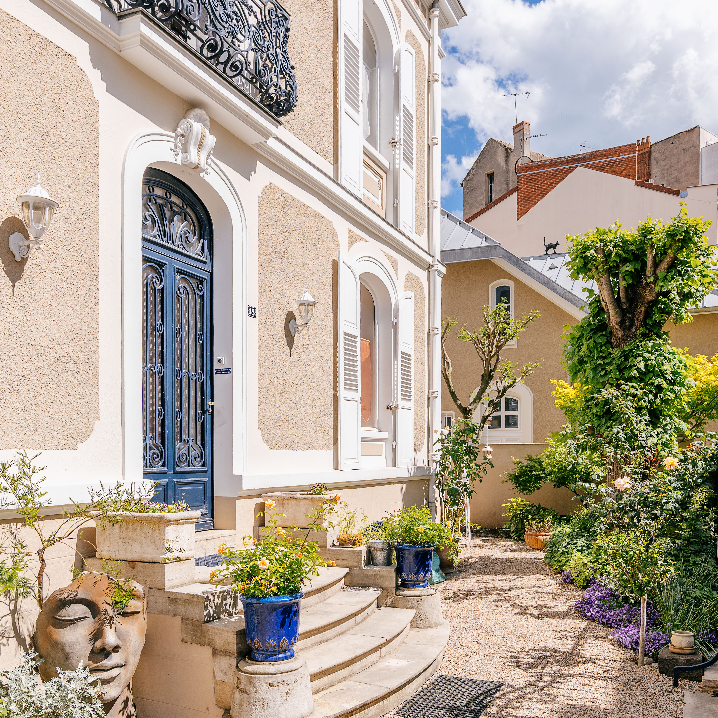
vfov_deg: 55.1
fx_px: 681
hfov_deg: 55.6
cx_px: 352
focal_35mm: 29
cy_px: 280
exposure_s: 1/160
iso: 200
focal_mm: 22
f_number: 9
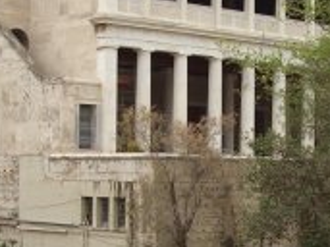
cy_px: 250
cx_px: 239
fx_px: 1086
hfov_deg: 17.2
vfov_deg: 12.8
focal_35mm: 114
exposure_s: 1/160
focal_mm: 8
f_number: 4.8
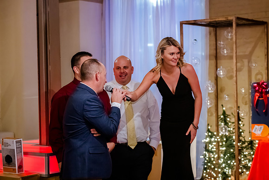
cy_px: 90
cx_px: 158
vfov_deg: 16.9
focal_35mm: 81
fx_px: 604
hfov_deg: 25.1
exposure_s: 1/125
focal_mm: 66
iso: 5000
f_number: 2.8
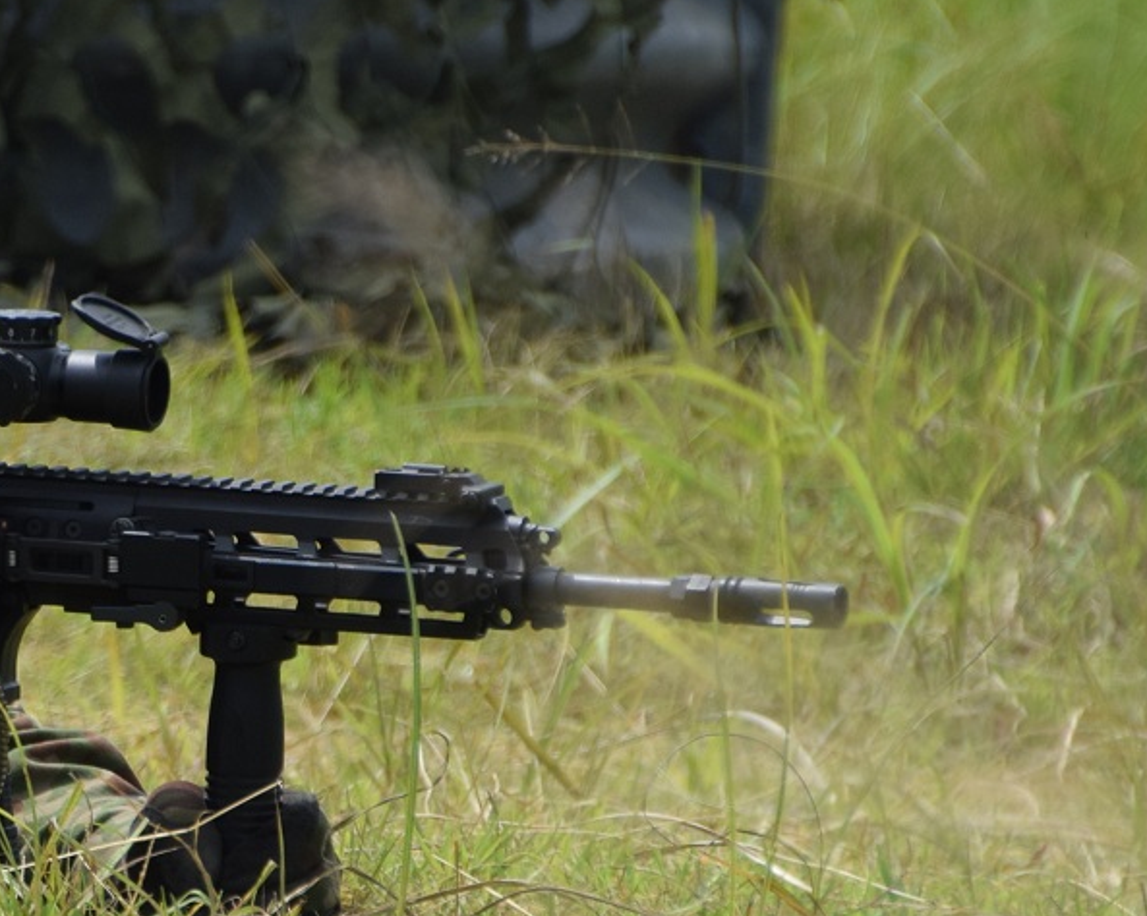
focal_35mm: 962
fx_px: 32646
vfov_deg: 1.6
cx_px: -89
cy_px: 483
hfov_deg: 2.0
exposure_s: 1/1600
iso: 400
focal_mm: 270
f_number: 6.3
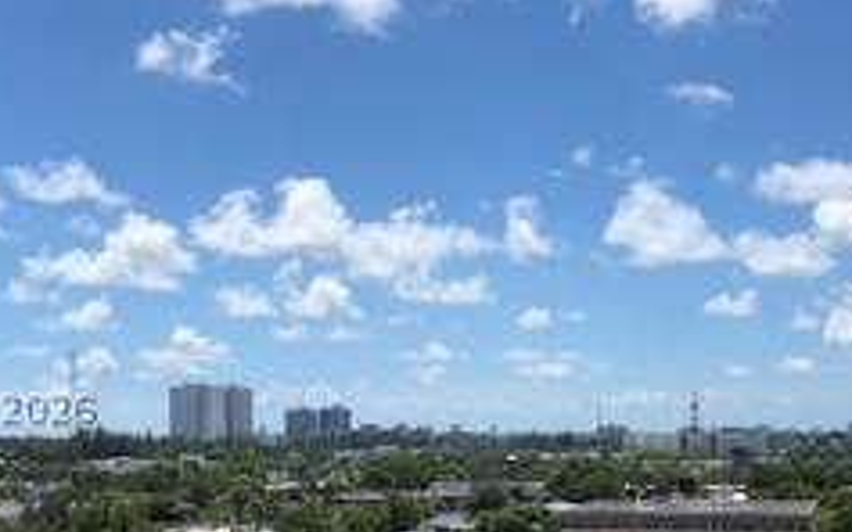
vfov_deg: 21.4
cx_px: 417
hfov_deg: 34.0
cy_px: 406
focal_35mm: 60
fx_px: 1393
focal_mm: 3.99
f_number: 1.8
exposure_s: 1/3472
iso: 20
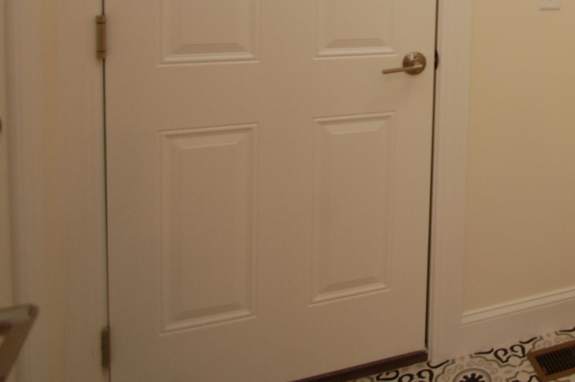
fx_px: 574
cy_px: -32
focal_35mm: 36
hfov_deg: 44.6
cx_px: 583
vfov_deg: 32.6
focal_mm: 10
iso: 400
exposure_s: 1/60
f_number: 4
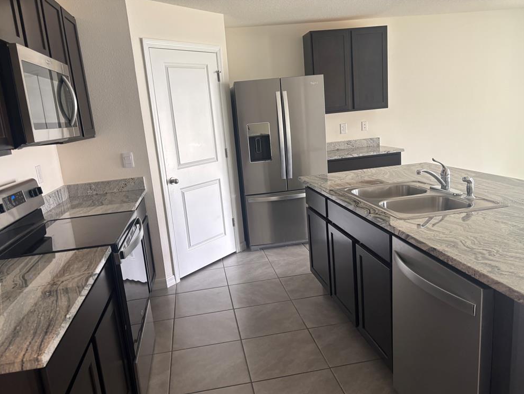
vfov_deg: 51.4
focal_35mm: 27
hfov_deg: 65.3
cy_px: 202
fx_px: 409
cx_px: 254
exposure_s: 1/60
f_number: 1.6
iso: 100
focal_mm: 5.96
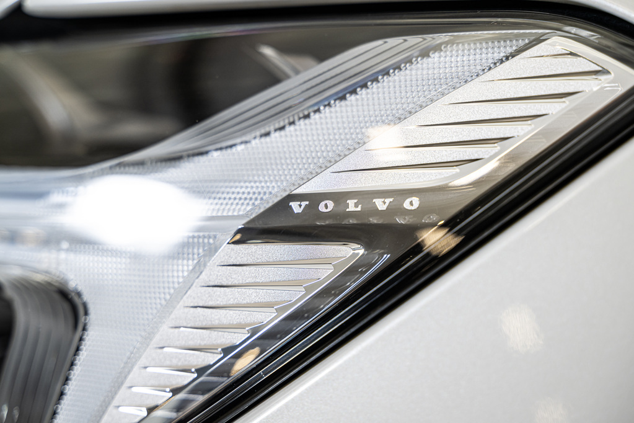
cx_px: 317
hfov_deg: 27.0
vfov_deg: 18.2
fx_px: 1321
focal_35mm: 75
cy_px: 212
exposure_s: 1/125
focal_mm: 75
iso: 400
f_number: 4
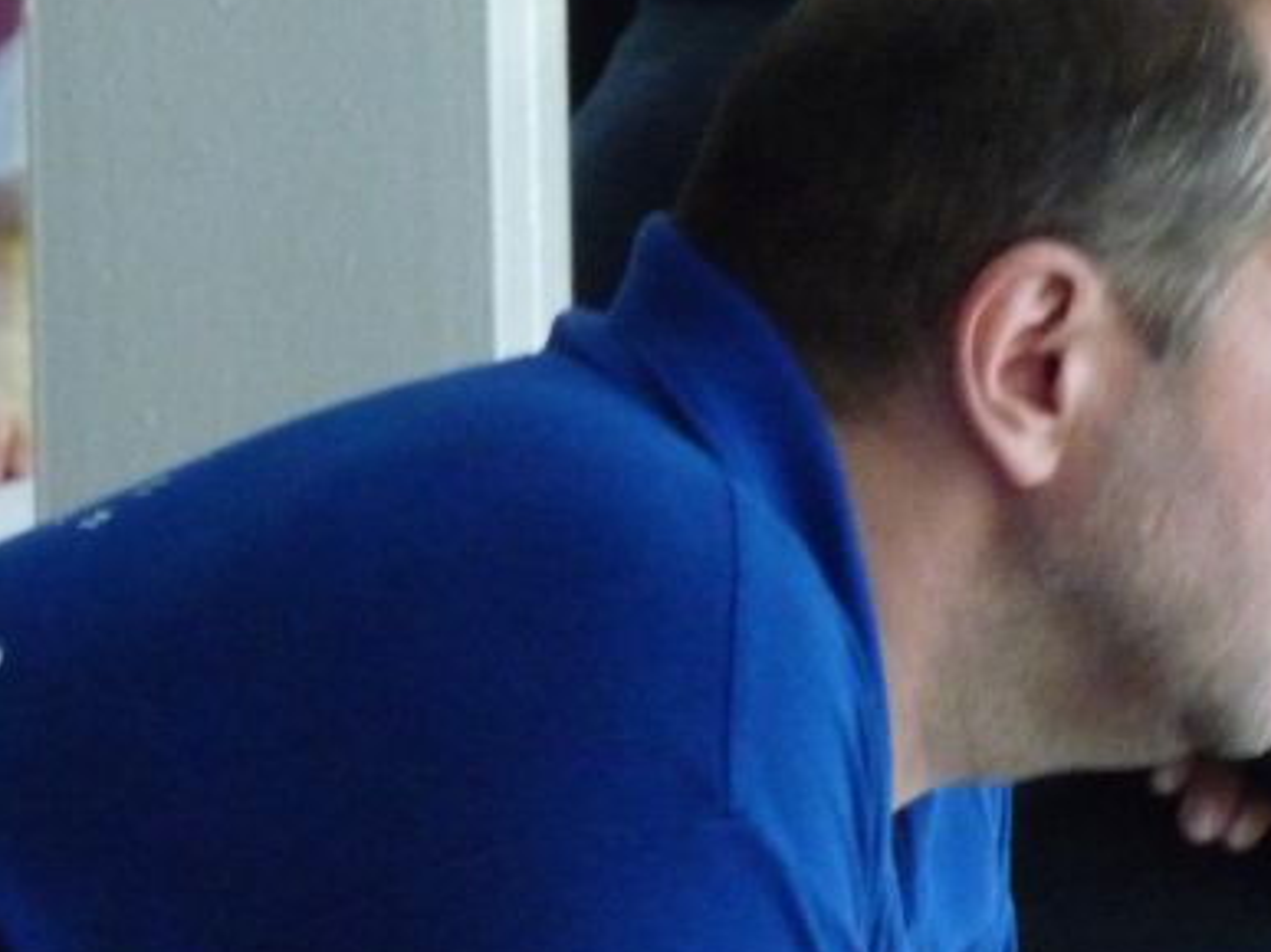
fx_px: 16701
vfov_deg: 3.3
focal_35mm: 455
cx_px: 677
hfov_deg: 4.4
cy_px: 840
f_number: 3.7
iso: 800
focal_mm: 30.5
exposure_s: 1/13
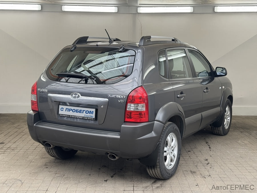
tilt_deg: -9.5
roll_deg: -1.5
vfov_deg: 30.3
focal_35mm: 48
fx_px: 356
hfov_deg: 39.7
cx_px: 128
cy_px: 96
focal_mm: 6.76
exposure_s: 1/232
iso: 64
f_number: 1.78
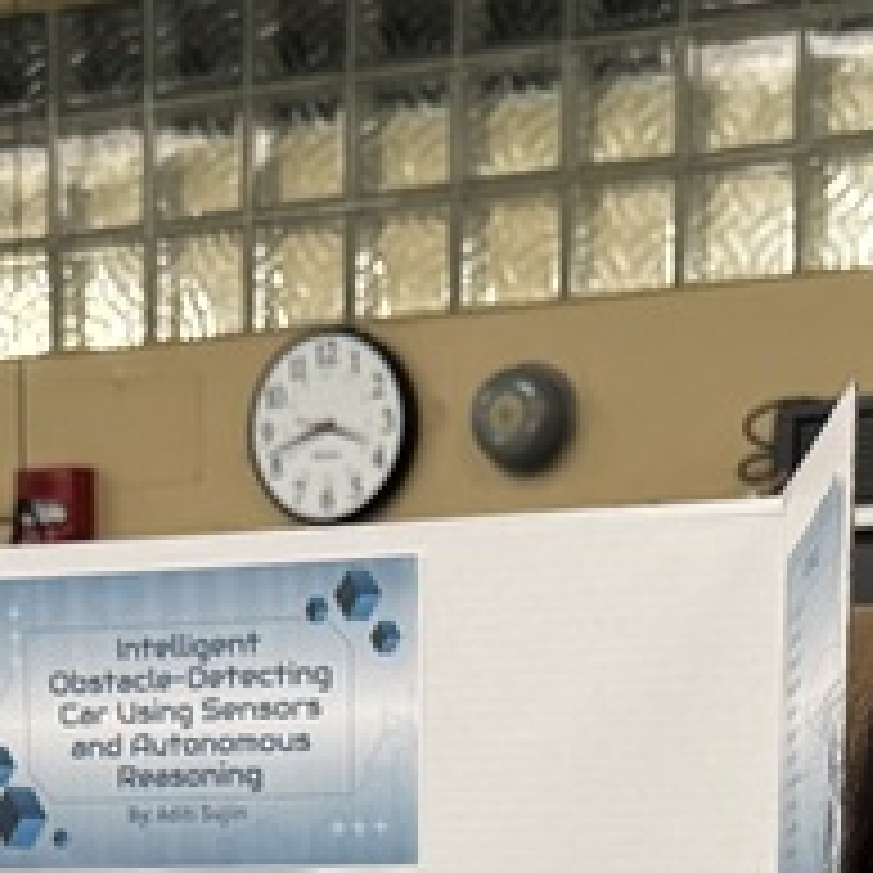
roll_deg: +0.7
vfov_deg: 14.2
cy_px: 1436
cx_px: 284
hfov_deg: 15.5
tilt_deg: -9.0
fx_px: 3196
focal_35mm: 112
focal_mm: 6.76
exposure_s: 1/60
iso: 200
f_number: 1.78
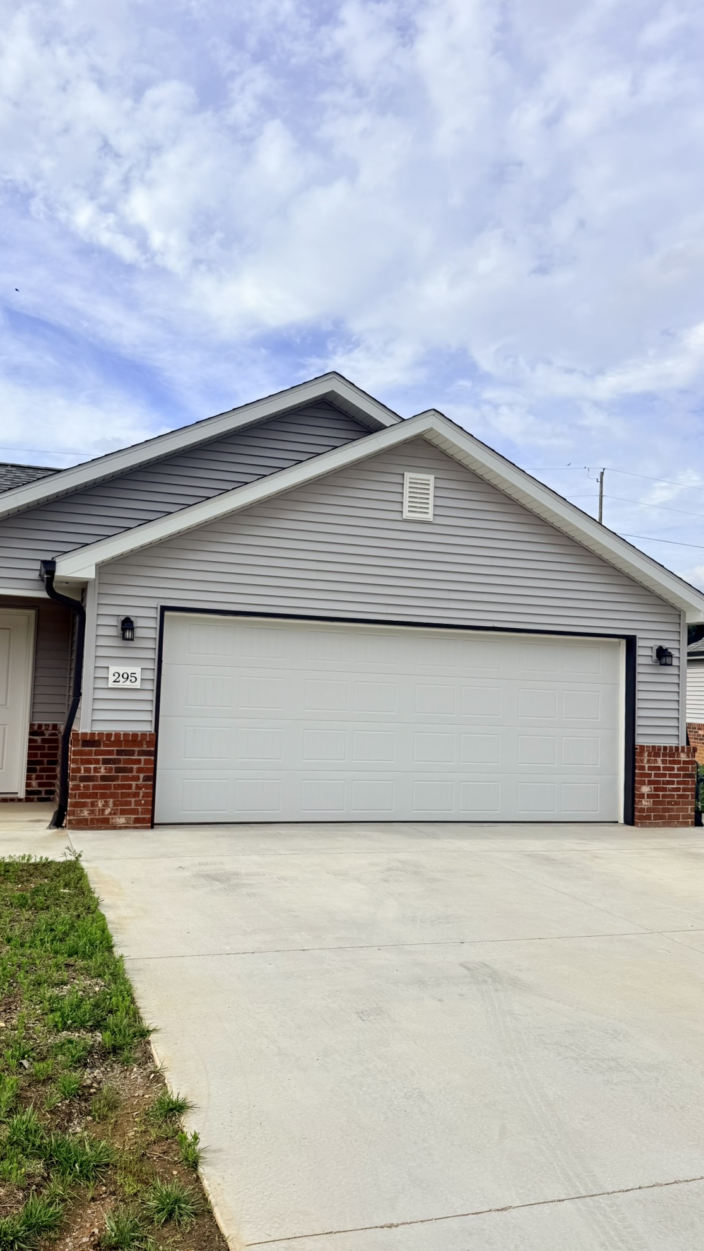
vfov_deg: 69.8
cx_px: 286
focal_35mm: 27
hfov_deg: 42.7
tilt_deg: +2.9
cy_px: 642
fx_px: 896
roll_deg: -2.6
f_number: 1.78
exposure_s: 1/7353
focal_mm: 6.76
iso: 80
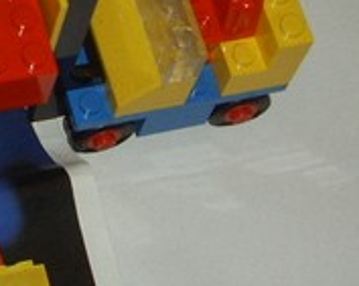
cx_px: -8
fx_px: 1464
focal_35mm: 138
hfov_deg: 13.8
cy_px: -2
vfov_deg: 11.1
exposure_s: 1/45
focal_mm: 6.6
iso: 100
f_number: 3.5
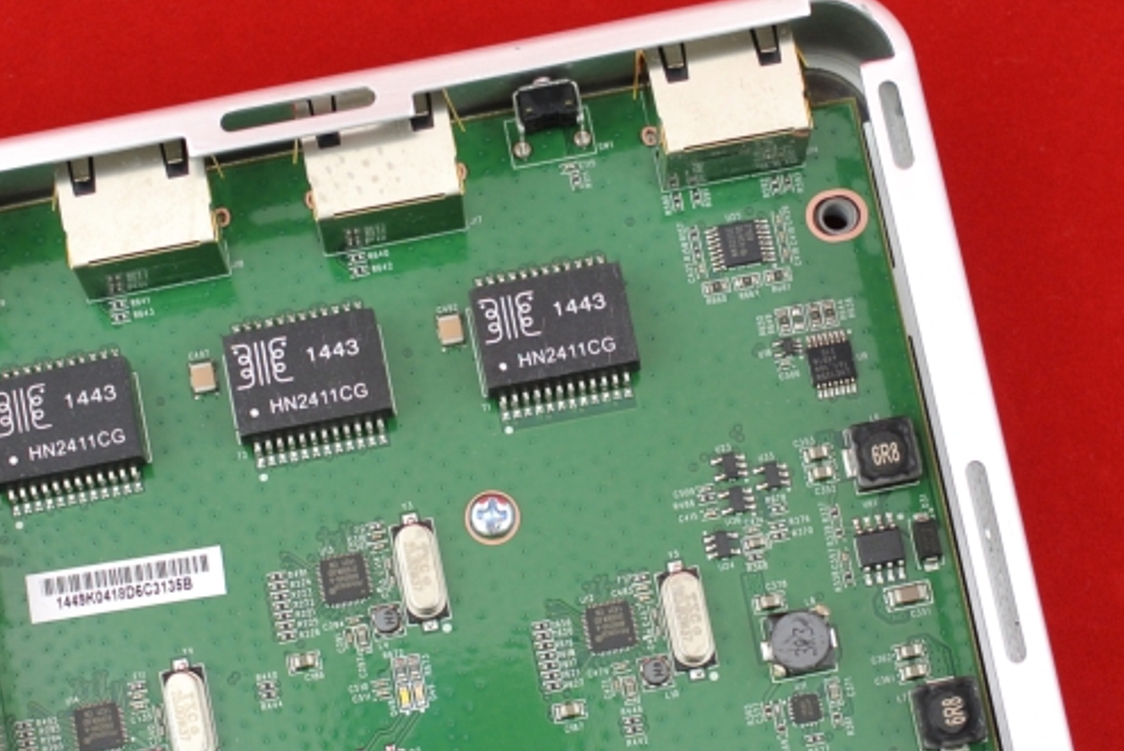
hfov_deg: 20.6
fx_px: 3094
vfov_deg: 13.7
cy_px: 668
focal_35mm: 99
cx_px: 570
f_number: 4
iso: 100
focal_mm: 18.5
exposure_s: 1/2.5
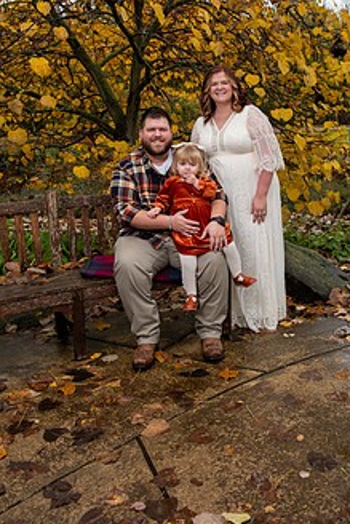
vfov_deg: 50.9
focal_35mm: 37
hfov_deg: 35.6
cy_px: 174
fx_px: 539
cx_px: 235
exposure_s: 1/160
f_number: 5
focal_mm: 18
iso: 200
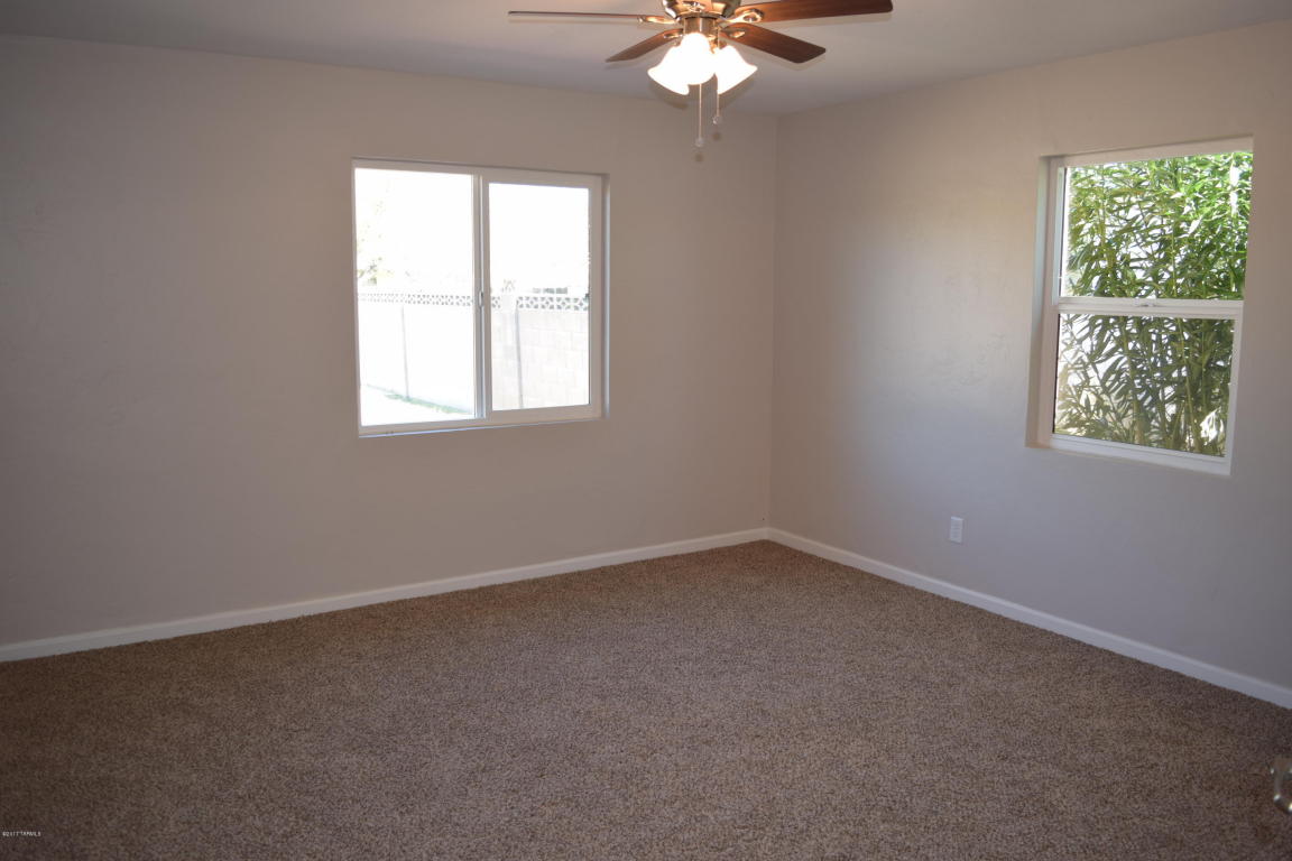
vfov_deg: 47.9
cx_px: 646
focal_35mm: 27
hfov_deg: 67.4
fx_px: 969
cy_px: 430
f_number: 3.5
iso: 280
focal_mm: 18
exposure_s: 1/60
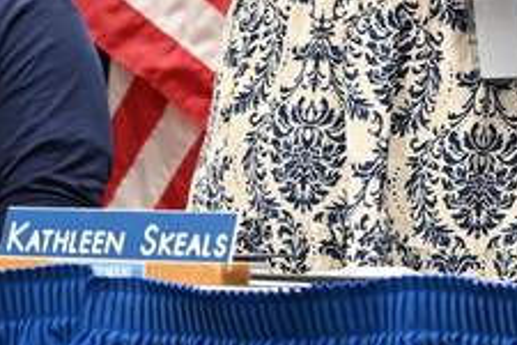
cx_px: 917
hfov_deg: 7.5
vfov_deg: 5.1
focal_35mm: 268
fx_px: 3848
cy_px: -139
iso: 2200
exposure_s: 1/125
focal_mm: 59
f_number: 4
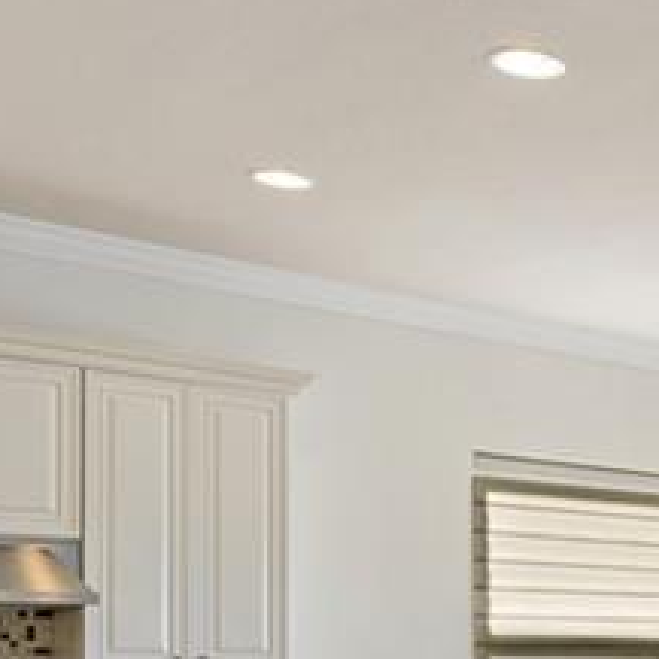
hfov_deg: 22.0
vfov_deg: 25.8
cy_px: 629
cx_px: 1002
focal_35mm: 64
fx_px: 1378
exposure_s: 1/8
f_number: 6.3
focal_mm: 16
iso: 100
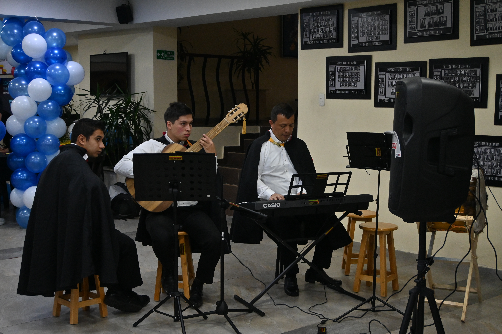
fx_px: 690
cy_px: 167
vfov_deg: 27.3
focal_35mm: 50
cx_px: 251
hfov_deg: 40.0
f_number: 5
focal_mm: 33
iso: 1600
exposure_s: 1/160
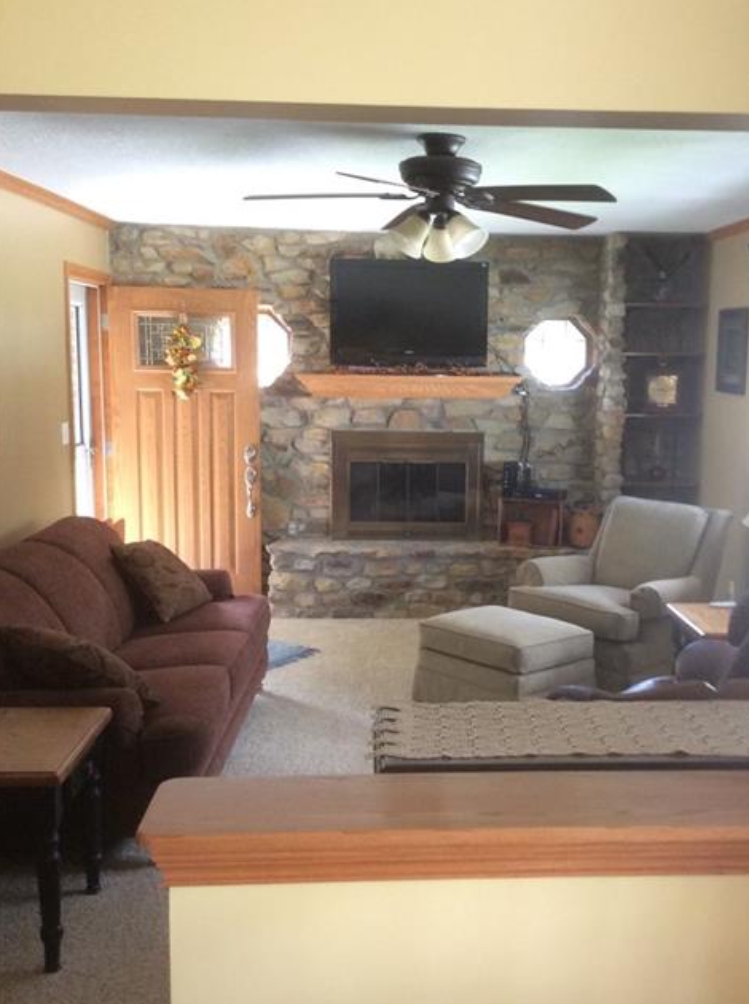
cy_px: 505
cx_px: 450
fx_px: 1129
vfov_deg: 47.9
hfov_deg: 36.6
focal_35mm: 39
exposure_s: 1/24
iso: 125
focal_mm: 3.3
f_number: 2.4
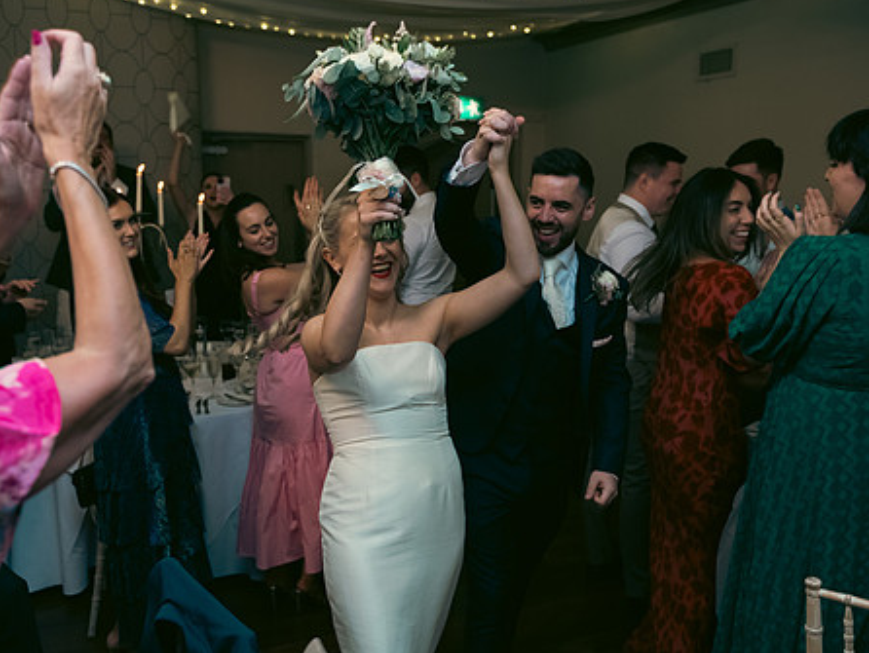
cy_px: 364
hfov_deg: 52.6
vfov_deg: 40.7
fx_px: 879
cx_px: 421
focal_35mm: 35
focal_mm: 28
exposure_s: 1/160
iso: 800
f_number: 3.5
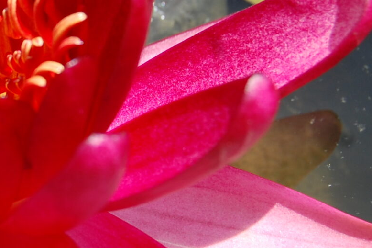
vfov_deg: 7.9
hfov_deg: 11.7
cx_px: -40
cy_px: 115
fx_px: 1783
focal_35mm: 173
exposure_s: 1/250
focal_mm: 35
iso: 200
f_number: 8
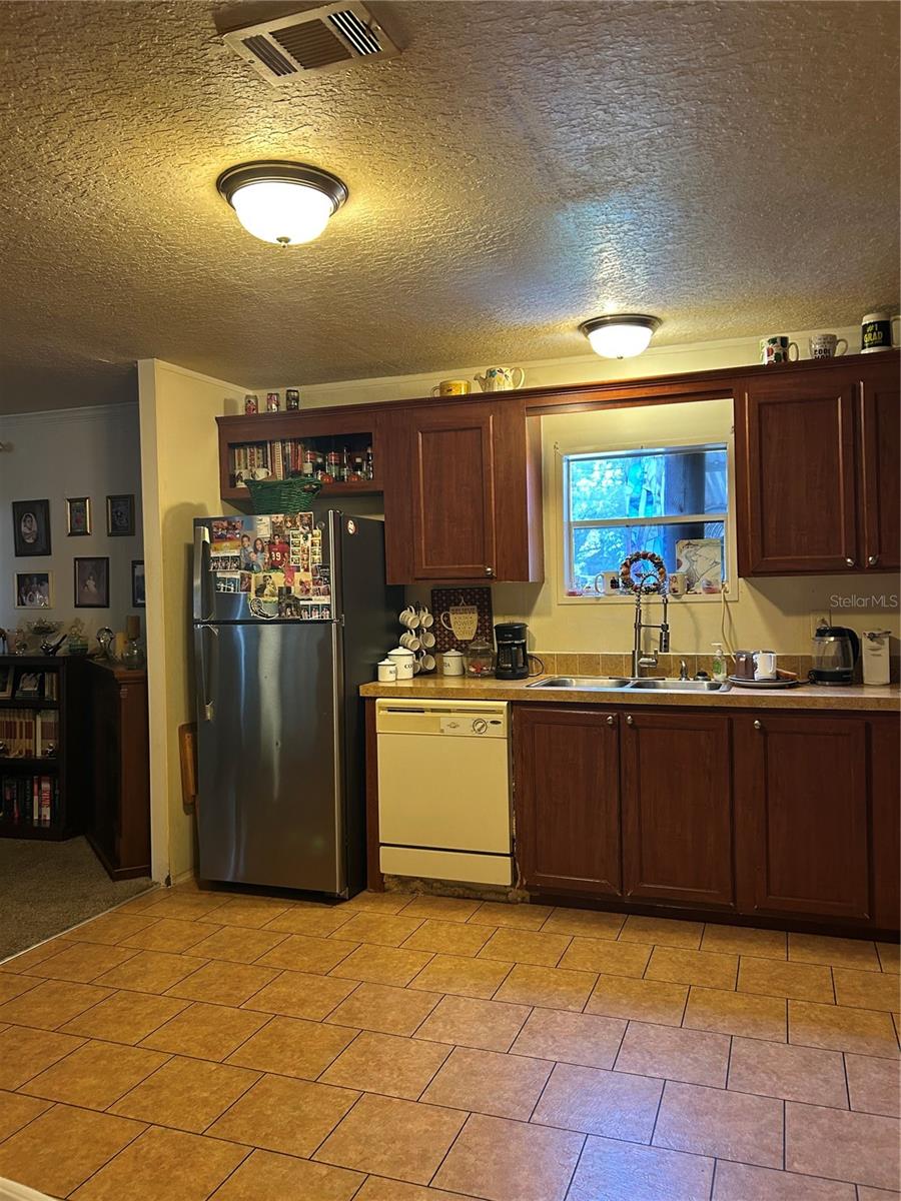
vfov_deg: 67.3
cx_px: 450
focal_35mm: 26
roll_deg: +2.2
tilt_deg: -0.9
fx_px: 902
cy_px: 600
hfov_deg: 53.1
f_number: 1.5
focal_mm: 5.7
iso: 200
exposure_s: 1/60
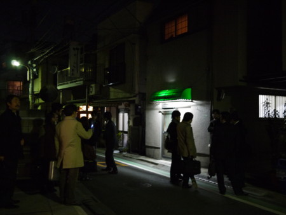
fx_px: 331
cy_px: 108
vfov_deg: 36.0
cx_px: 143
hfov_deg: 46.8
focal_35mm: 40
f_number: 1.7
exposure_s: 1/15
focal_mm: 20
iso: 800
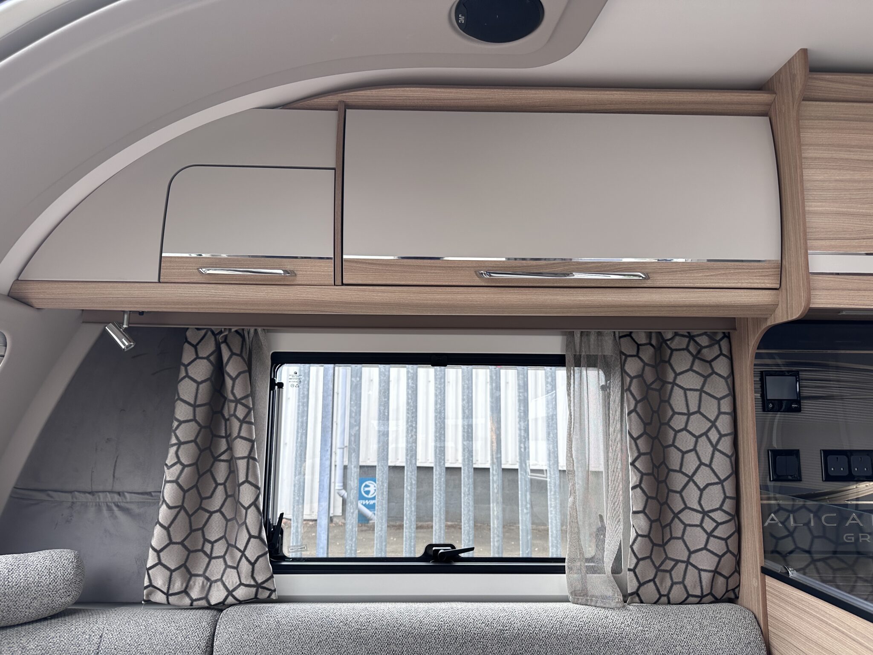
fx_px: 605
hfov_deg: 71.6
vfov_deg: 56.8
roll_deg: -0.7
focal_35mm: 24
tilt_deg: +7.4
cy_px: 328
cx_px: 436
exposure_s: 1/435
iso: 80
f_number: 1.78
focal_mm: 6.86
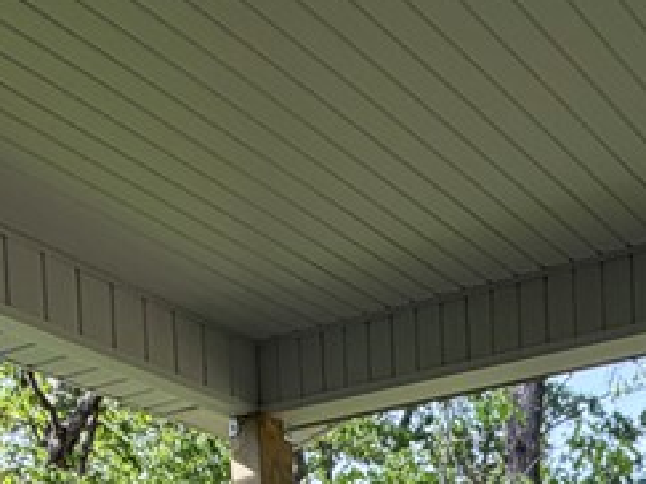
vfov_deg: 18.9
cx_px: 824
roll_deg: +0.5
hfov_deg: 27.6
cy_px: 878
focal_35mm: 59
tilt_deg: -2.4
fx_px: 1101
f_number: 2.2
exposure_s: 1/145
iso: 40
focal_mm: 2.22
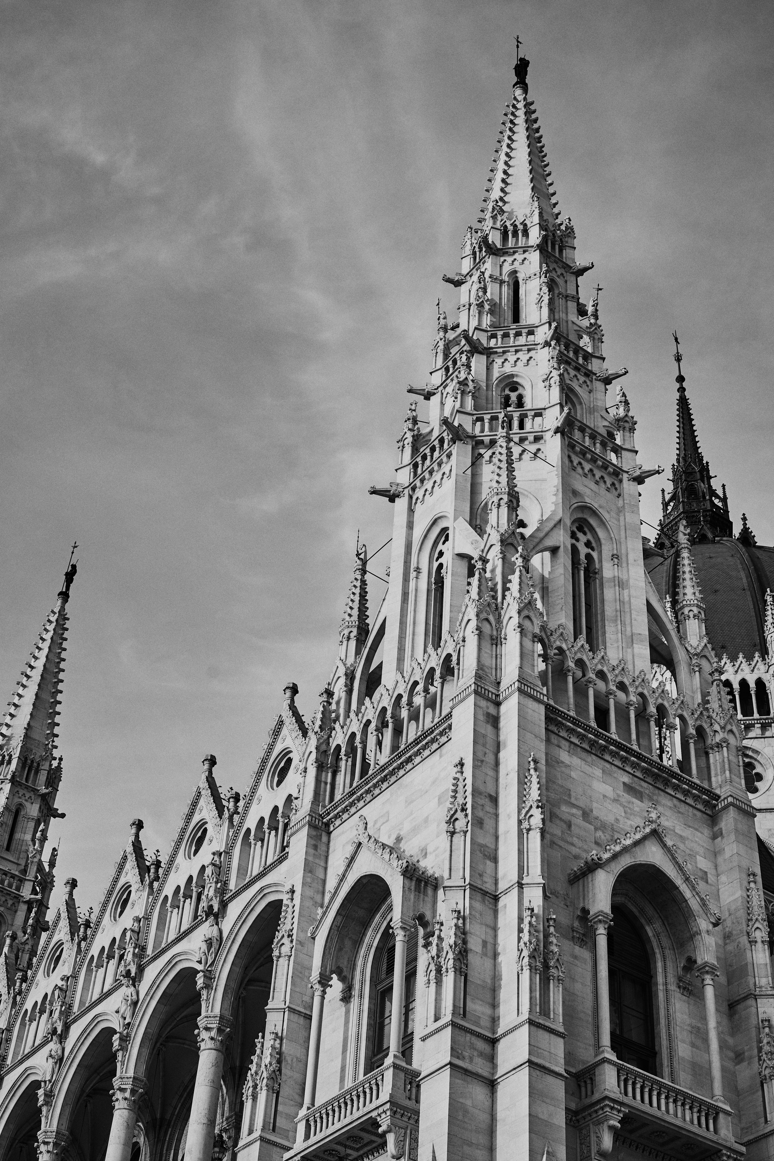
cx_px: 387
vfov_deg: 39.6
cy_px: 580
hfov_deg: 27.0
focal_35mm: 50
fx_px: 1612
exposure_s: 1/125
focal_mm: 50
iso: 100
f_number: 8
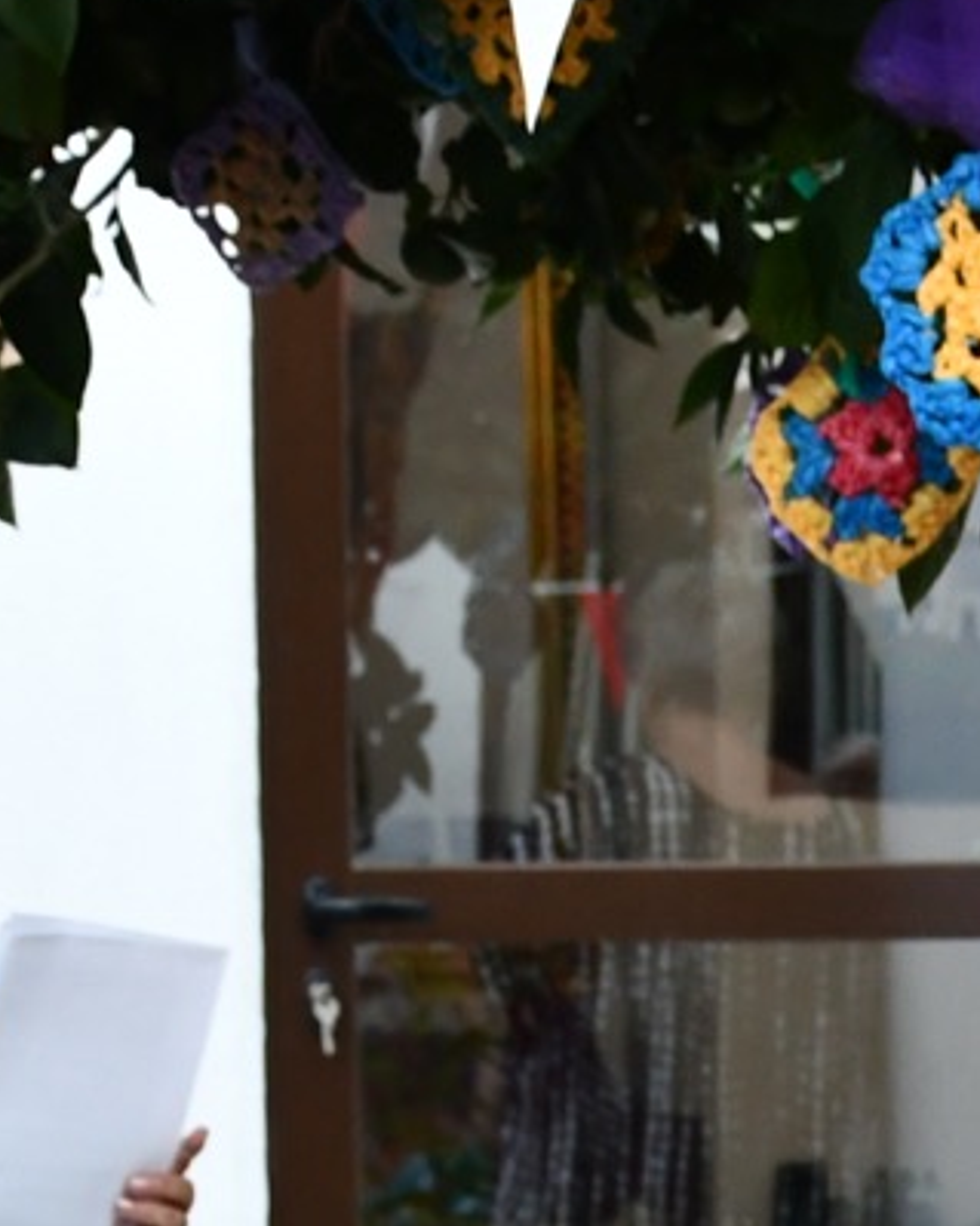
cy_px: 1756
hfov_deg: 6.7
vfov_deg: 8.4
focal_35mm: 226
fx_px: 8197
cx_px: 1671
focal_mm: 32
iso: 1000
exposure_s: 1/125
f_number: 4.2
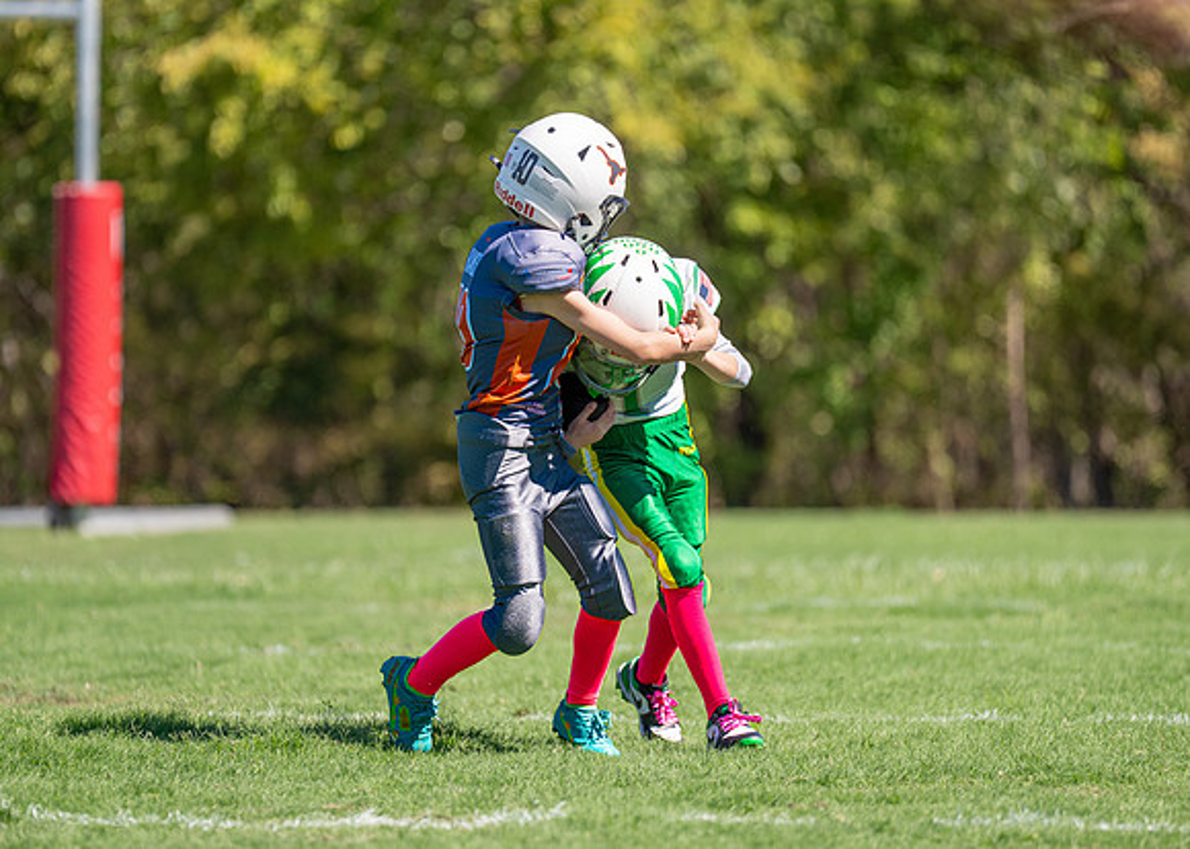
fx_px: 8634
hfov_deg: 7.9
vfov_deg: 5.6
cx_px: 545
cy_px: 406
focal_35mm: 256
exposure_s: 1/3200
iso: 160
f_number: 2.8
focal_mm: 200
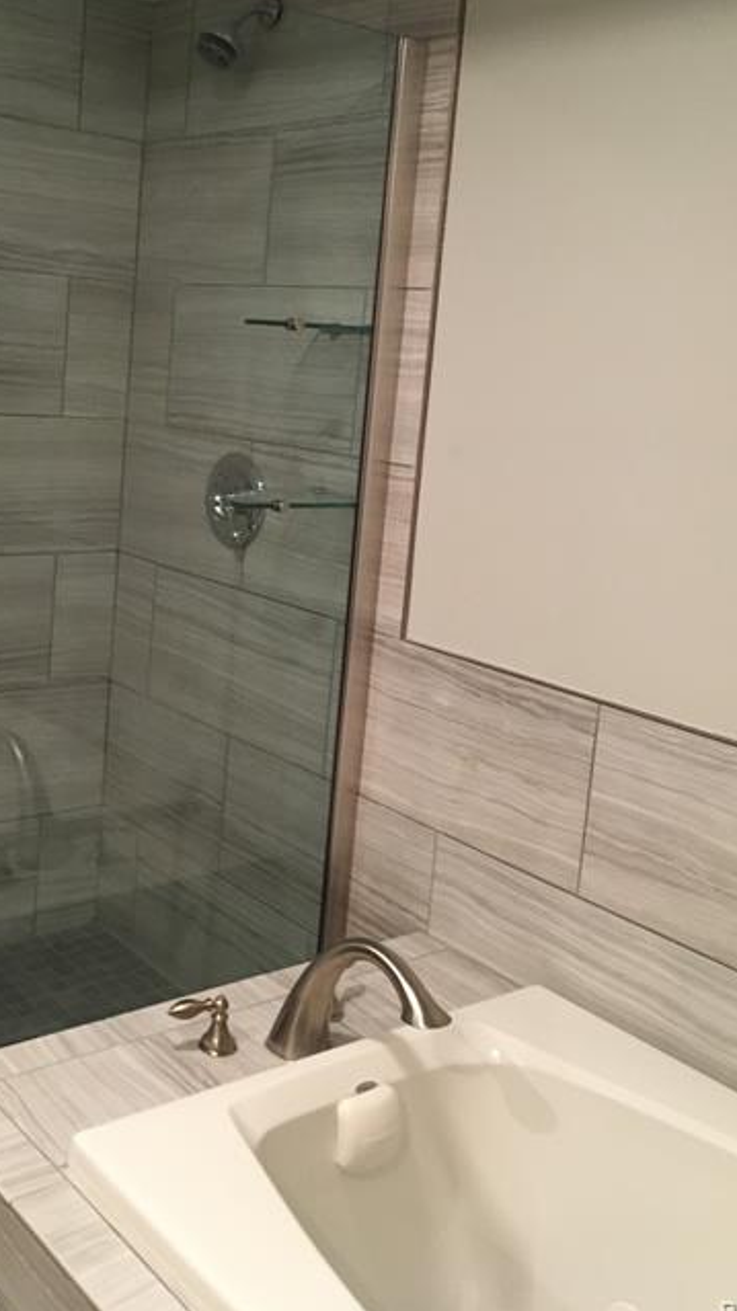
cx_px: 250
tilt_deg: -6.1
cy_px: 542
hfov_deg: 30.9
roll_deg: -3.3
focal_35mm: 38
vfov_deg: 52.5
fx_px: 1321
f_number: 2.2
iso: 200
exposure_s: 1/17
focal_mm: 4.15
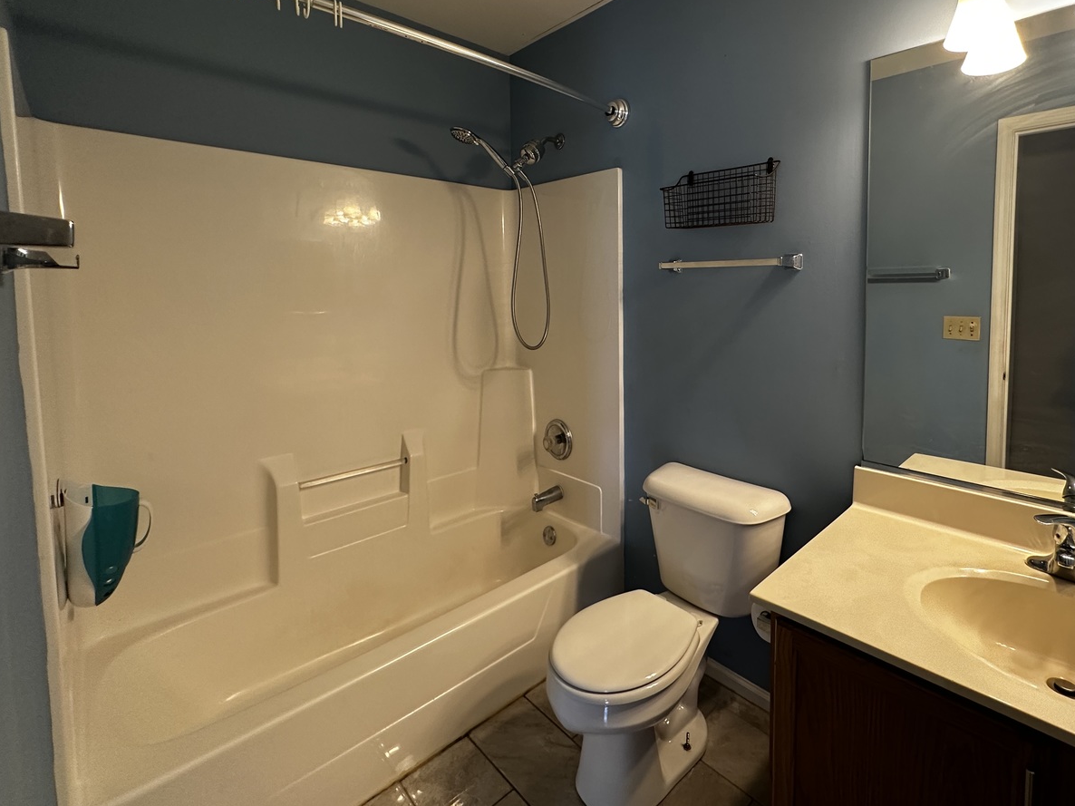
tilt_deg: -3.3
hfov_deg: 89.7
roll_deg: -0.3
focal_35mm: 17
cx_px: 651
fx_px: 528
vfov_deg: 73.8
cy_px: 318
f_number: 2.2
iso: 200
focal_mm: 2.22
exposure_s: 1/60
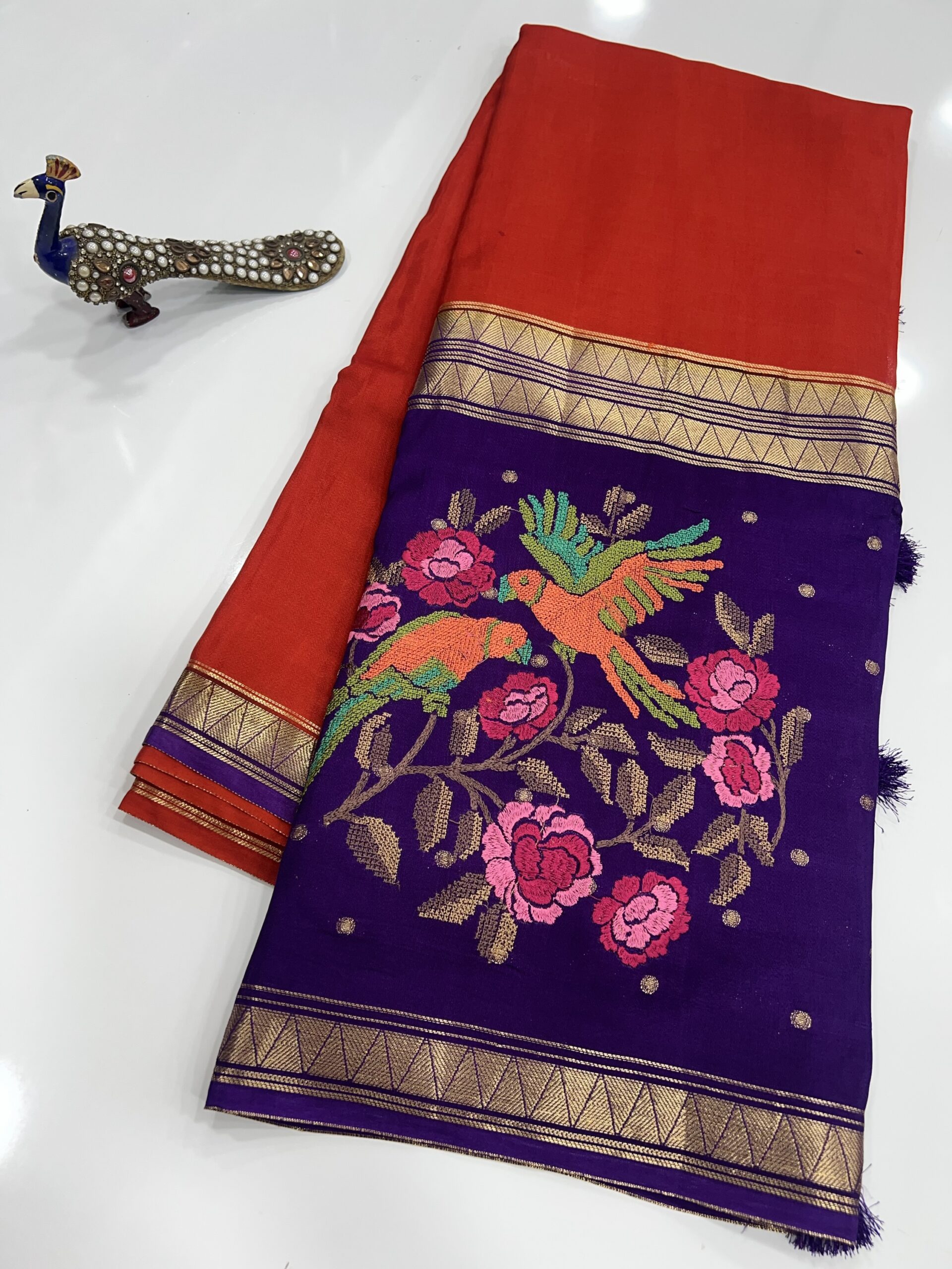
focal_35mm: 26
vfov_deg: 67.3
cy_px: 634
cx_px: 476
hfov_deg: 53.1
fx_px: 953
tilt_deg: -64.8
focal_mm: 5.7
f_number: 1.5
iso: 50
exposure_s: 1/100
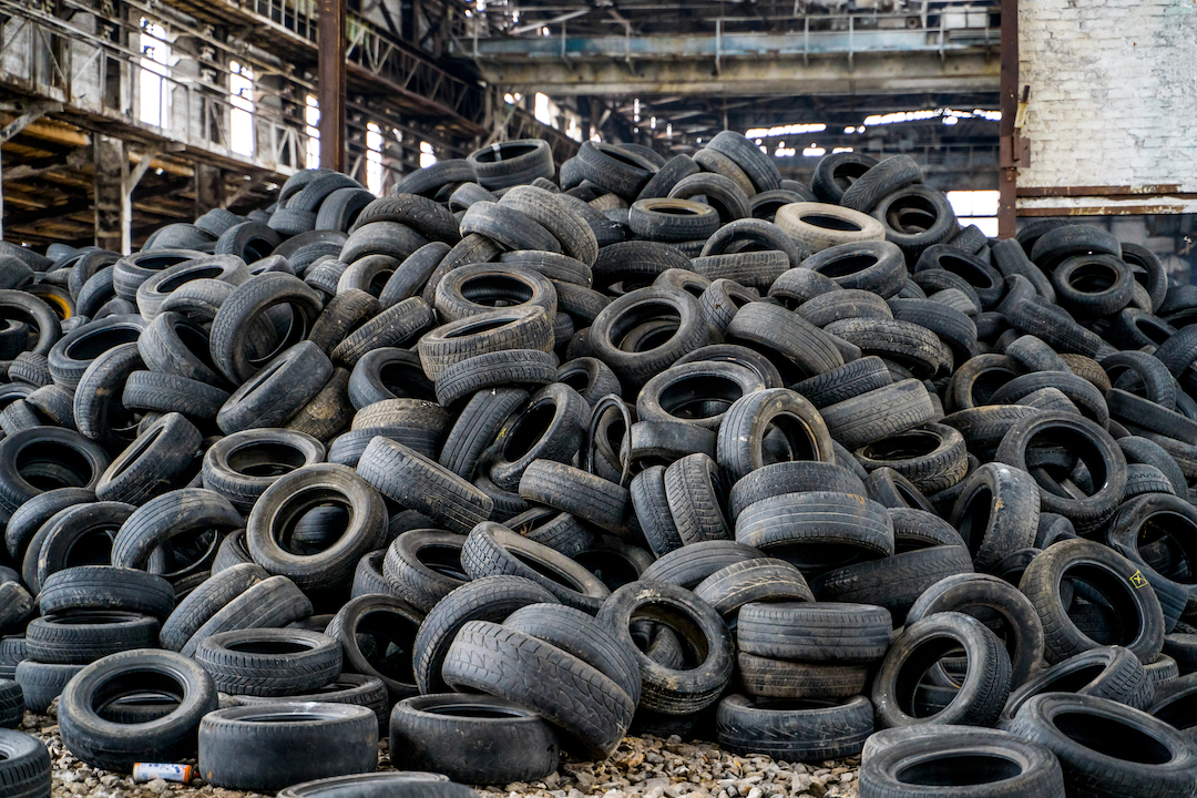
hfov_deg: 27.0
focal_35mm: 75
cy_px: 399
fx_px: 2494
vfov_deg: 18.2
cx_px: 598
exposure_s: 1/160
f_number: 3.5
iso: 1250
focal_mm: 75
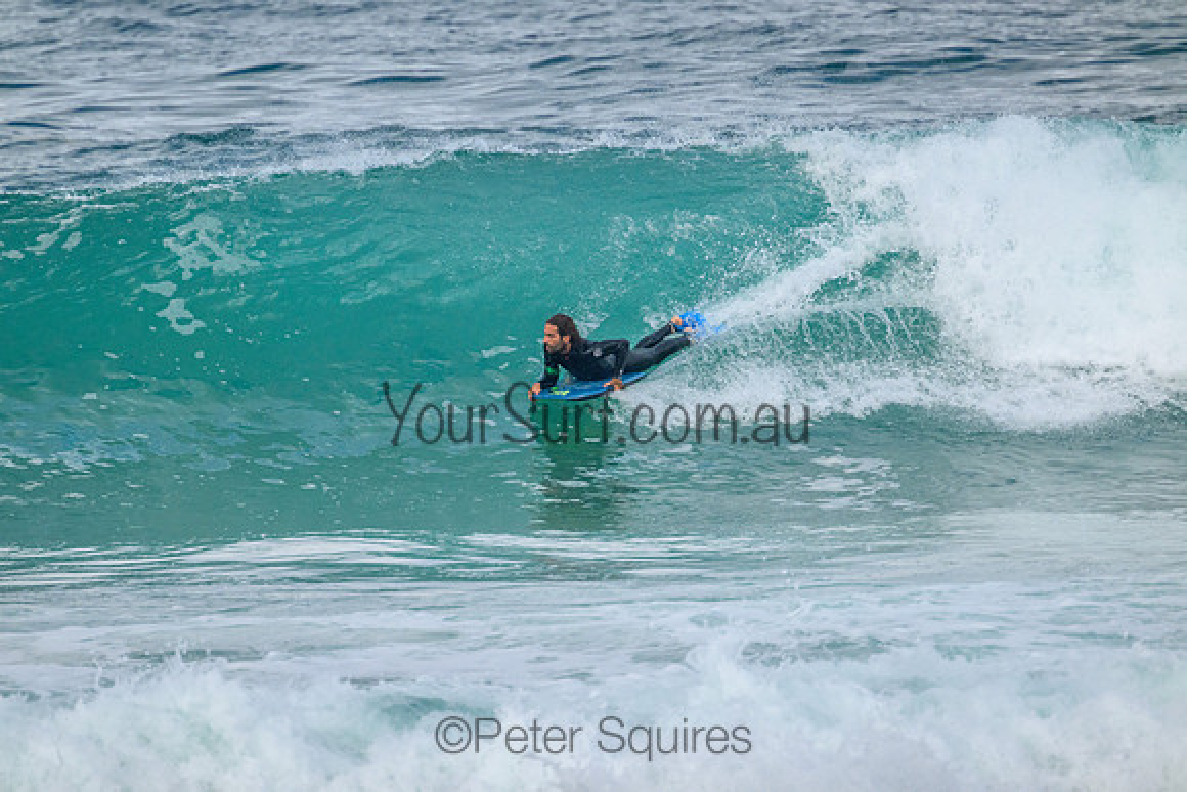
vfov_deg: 1.7
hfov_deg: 2.6
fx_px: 26383
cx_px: 594
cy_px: 396
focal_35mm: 800
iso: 1400
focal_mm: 800
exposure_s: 1/2000
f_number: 11
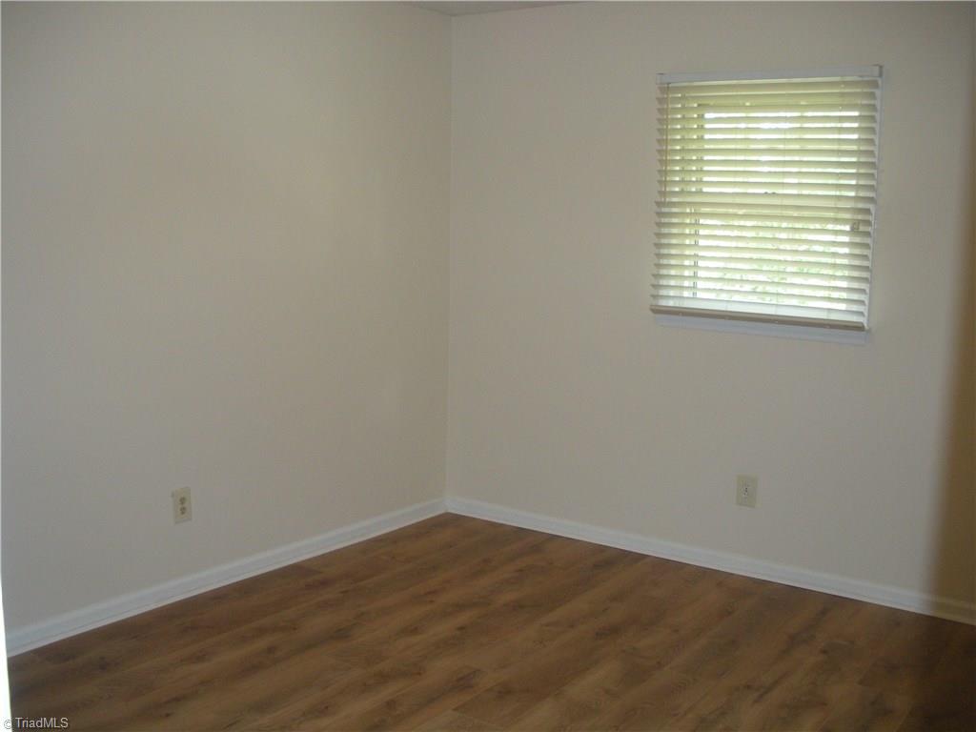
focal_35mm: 36
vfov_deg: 39.7
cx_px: 488
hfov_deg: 51.4
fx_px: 1015
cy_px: 366
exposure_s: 1/30
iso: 234
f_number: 3.5
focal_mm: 6.3
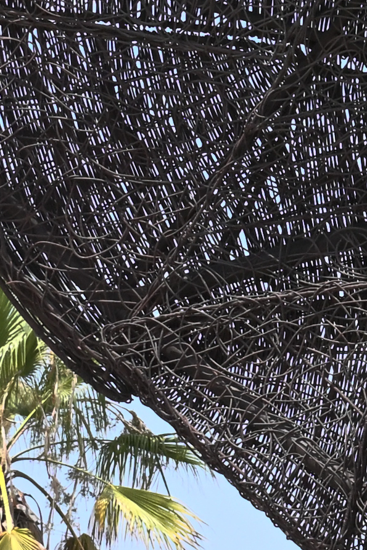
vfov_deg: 4.4
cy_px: 451
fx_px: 7153
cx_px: 883
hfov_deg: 2.9
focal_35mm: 468
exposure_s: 1/400
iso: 400
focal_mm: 50
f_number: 10
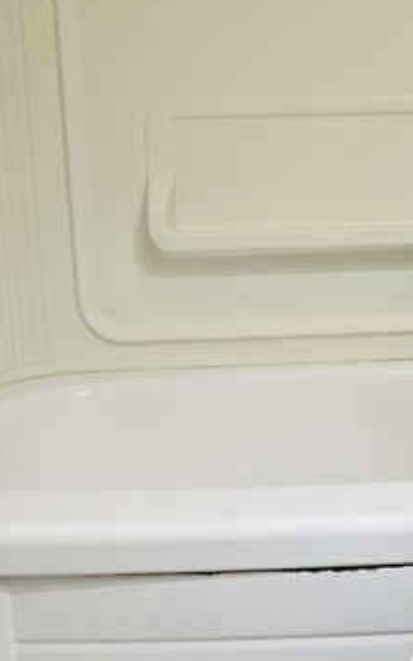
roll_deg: +2.3
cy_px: 263
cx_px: 434
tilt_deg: -7.4
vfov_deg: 40.9
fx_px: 883
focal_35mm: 49
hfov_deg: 24.8
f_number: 2.2
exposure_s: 1/120
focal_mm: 2.22
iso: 250
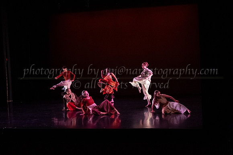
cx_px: 160
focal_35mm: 43
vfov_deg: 30.9
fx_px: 281
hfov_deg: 44.2
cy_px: 86
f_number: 4
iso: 4000
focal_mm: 31.5
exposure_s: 1/400
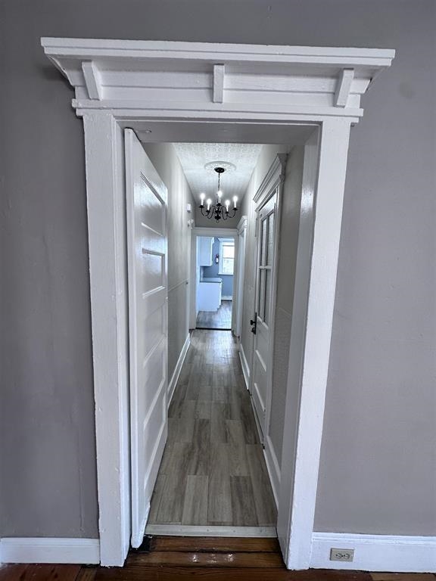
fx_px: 235
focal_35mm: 14
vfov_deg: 102.1
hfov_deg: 85.7
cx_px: 218
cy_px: 290
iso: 80
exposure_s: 1/120
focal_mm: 2.22
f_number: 2.2
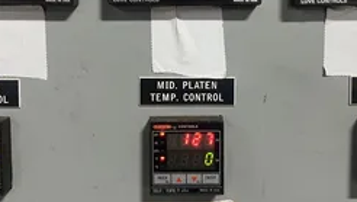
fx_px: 436
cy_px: 48
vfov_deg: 25.7
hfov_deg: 44.5
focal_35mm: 46
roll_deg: +0.9
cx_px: 189
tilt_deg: -4.9
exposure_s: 1/60
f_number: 1.5
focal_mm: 5.7
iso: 400
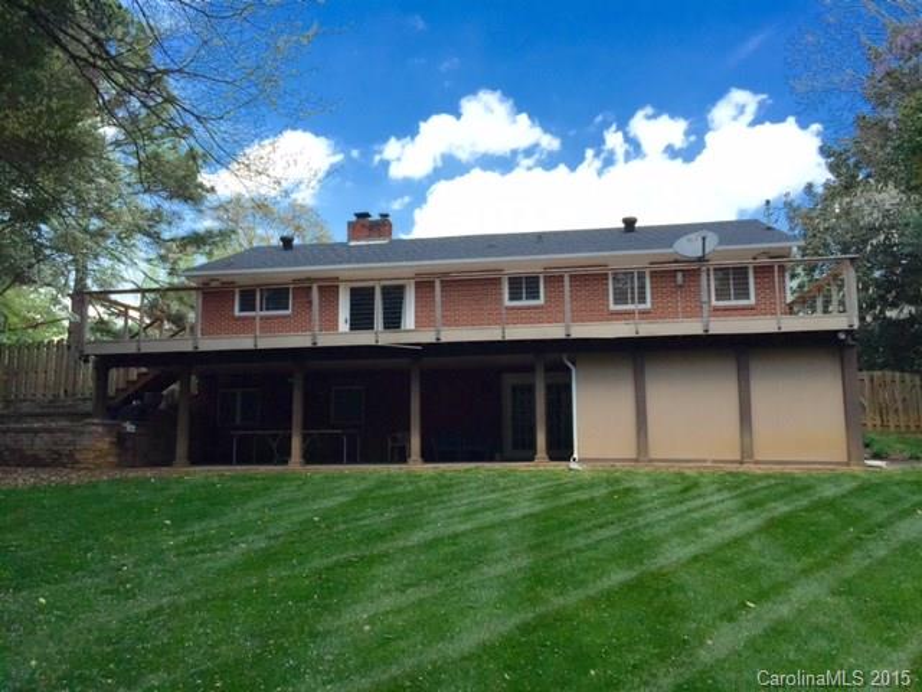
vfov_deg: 48.2
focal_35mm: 29
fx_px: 772
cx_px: 461
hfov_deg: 61.7
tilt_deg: +7.7
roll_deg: -0.9
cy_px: 346
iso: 32
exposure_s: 1/1522
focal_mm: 4.15
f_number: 2.2
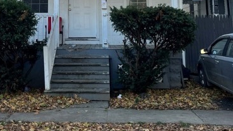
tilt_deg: +9.4
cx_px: 72
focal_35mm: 59
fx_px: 364
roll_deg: -0.9
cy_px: -27
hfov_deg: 35.0
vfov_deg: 19.2
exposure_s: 1/664
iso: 50
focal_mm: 5.1
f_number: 1.6
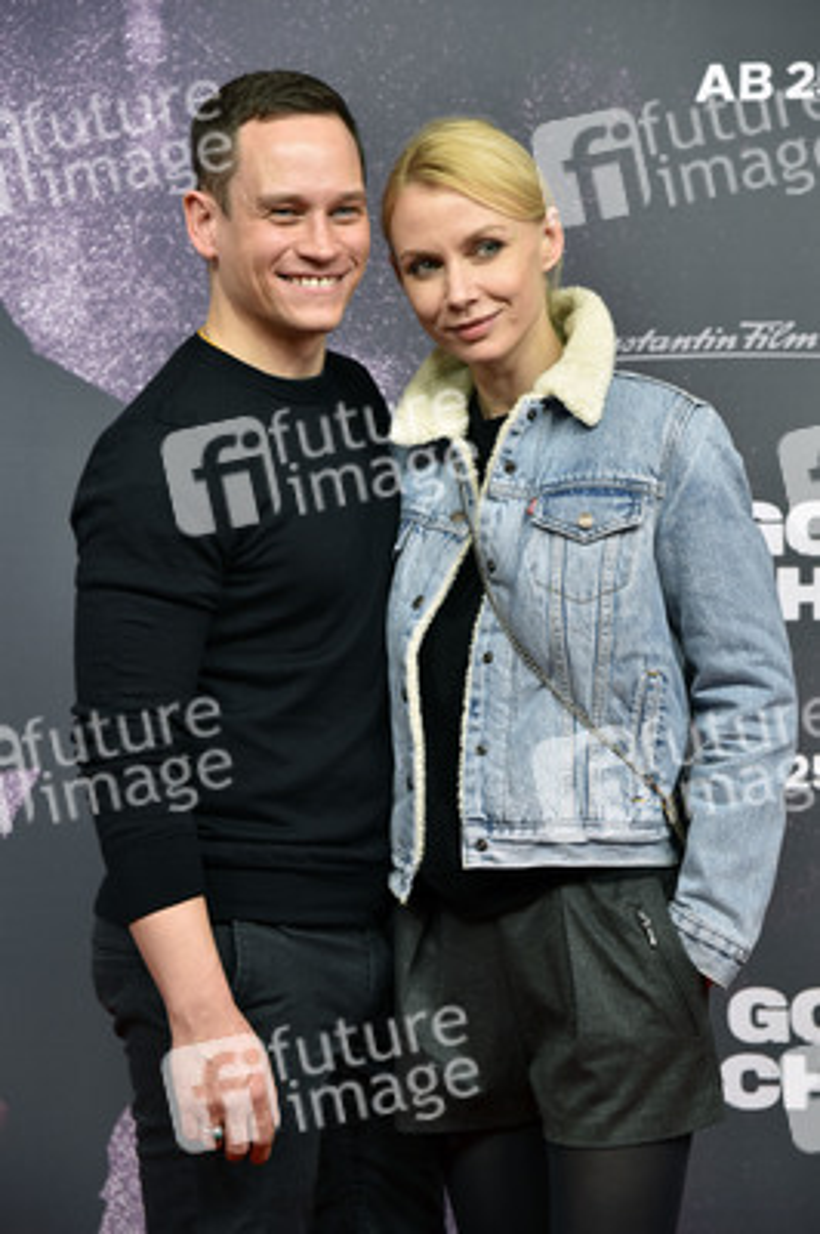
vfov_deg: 21.5
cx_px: 410
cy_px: 617
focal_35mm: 95
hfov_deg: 14.4
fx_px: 3251
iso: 1600
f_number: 5.6
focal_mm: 95
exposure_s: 1/160
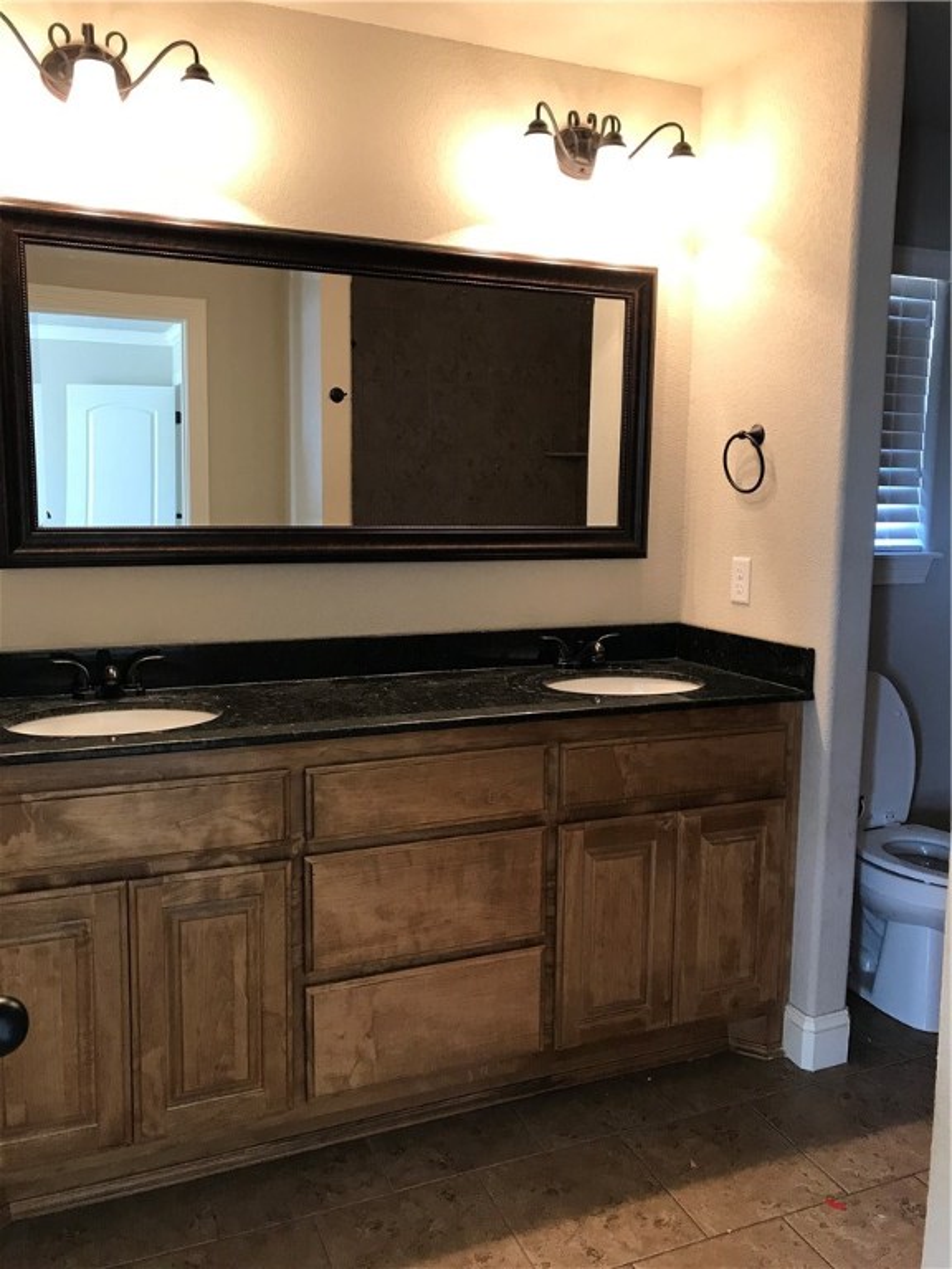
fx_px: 1027
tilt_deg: -6.3
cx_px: 476
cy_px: 634
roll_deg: -0.9
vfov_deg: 63.4
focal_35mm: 28
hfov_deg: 49.7
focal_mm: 3.99
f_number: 1.8
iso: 32
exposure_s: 1/24
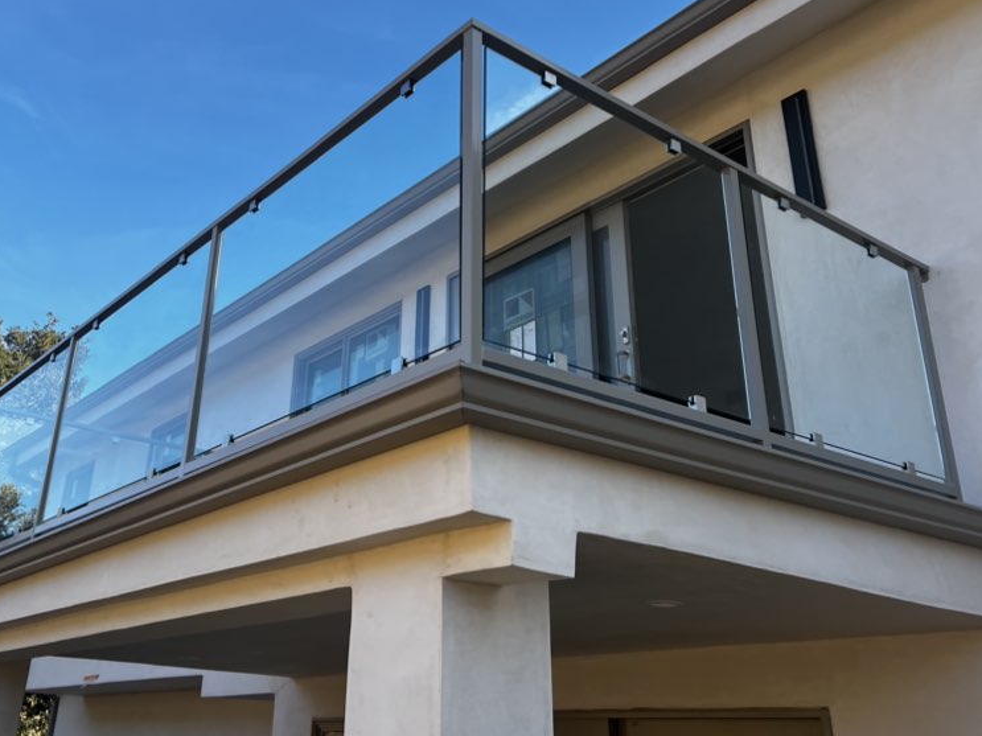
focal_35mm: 35
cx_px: 400
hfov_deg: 52.3
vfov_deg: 40.4
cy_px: 280
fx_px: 993
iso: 50
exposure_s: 1/1468
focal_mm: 5.7
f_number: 1.5
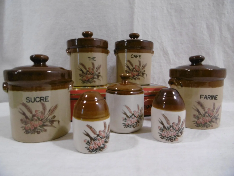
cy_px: 88
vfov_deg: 56.8
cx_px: 117
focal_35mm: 24
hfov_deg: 71.6
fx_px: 162
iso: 400
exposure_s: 1/50
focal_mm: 4.3
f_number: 3.1
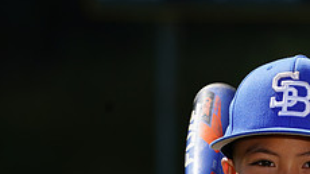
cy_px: 278
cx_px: 237
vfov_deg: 1.8
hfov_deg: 3.2
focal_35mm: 677
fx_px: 5561
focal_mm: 256
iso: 100
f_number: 8
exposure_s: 1/250
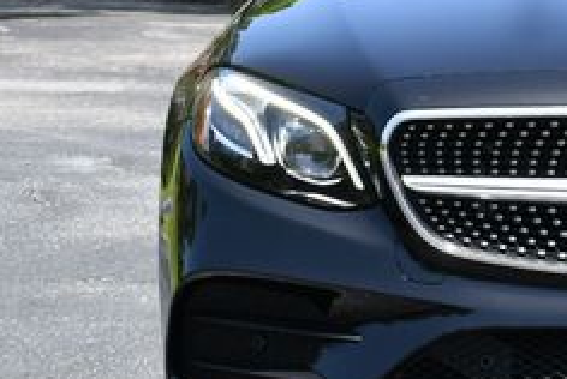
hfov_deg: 12.0
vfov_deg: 8.2
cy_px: 82
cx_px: 673
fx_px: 2649
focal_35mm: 168
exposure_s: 1/250
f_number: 8
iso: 200
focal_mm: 31
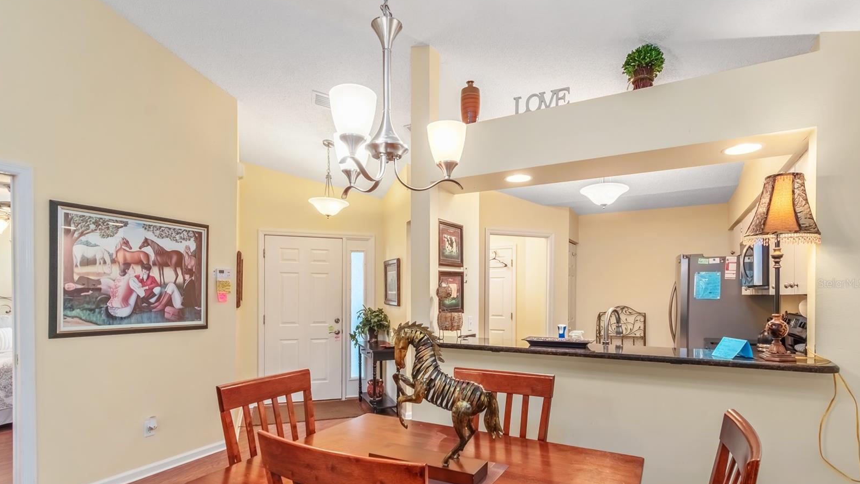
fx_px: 400
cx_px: 430
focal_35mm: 18
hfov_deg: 94.2
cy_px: 283
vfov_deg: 62.0
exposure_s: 1/2
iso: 250
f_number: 9
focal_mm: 11
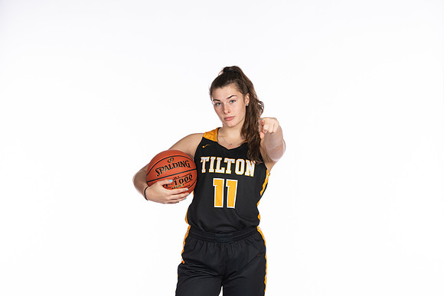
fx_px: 1665
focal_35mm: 135
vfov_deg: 10.2
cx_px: 222
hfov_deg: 15.2
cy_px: 148
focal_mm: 90
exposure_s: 1/100
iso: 100
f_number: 5.6
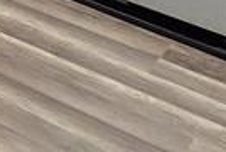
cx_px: -388
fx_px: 648
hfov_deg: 12.5
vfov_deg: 11.0
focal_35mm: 103
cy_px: -226
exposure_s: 1/60
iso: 320
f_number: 2.2
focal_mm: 2.2
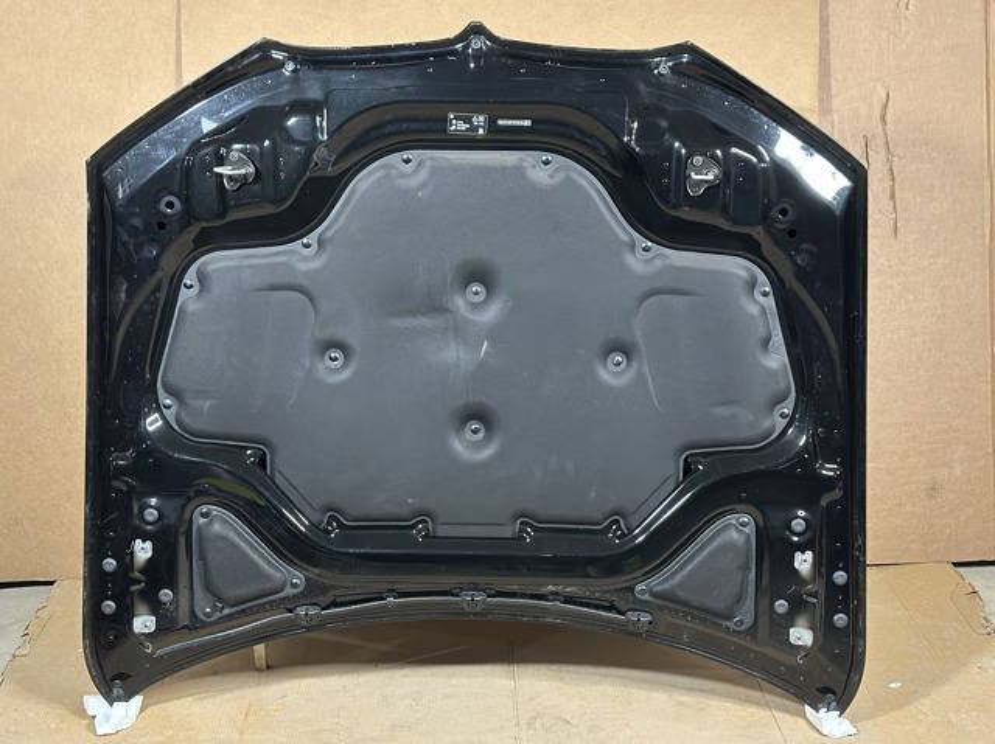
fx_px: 1379
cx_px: 498
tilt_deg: -14.5
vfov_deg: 30.2
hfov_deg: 39.7
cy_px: 372
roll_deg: +0.8
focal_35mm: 48
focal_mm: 6.86
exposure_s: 1/33
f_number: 1.78
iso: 640
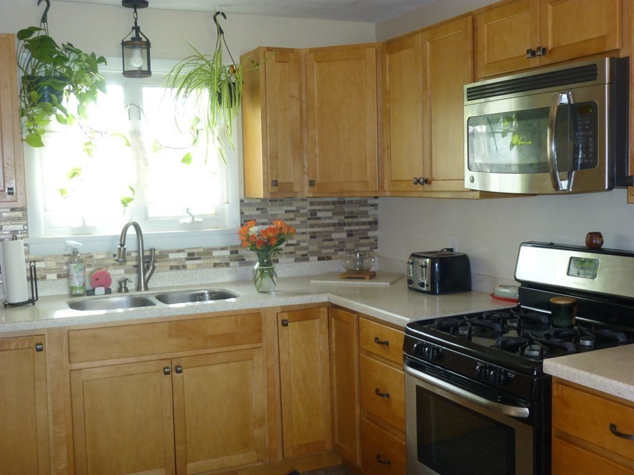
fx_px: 714
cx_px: 317
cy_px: 238
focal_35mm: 39
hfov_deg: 47.9
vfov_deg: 36.8
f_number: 3.7
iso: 200
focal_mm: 6.9
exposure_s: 1/20
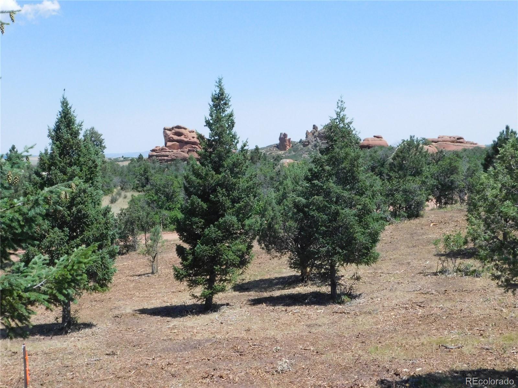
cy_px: 194
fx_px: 599
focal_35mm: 40
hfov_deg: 46.8
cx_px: 259
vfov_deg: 36.0
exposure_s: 1/1500
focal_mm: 7.1
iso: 800
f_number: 7.2
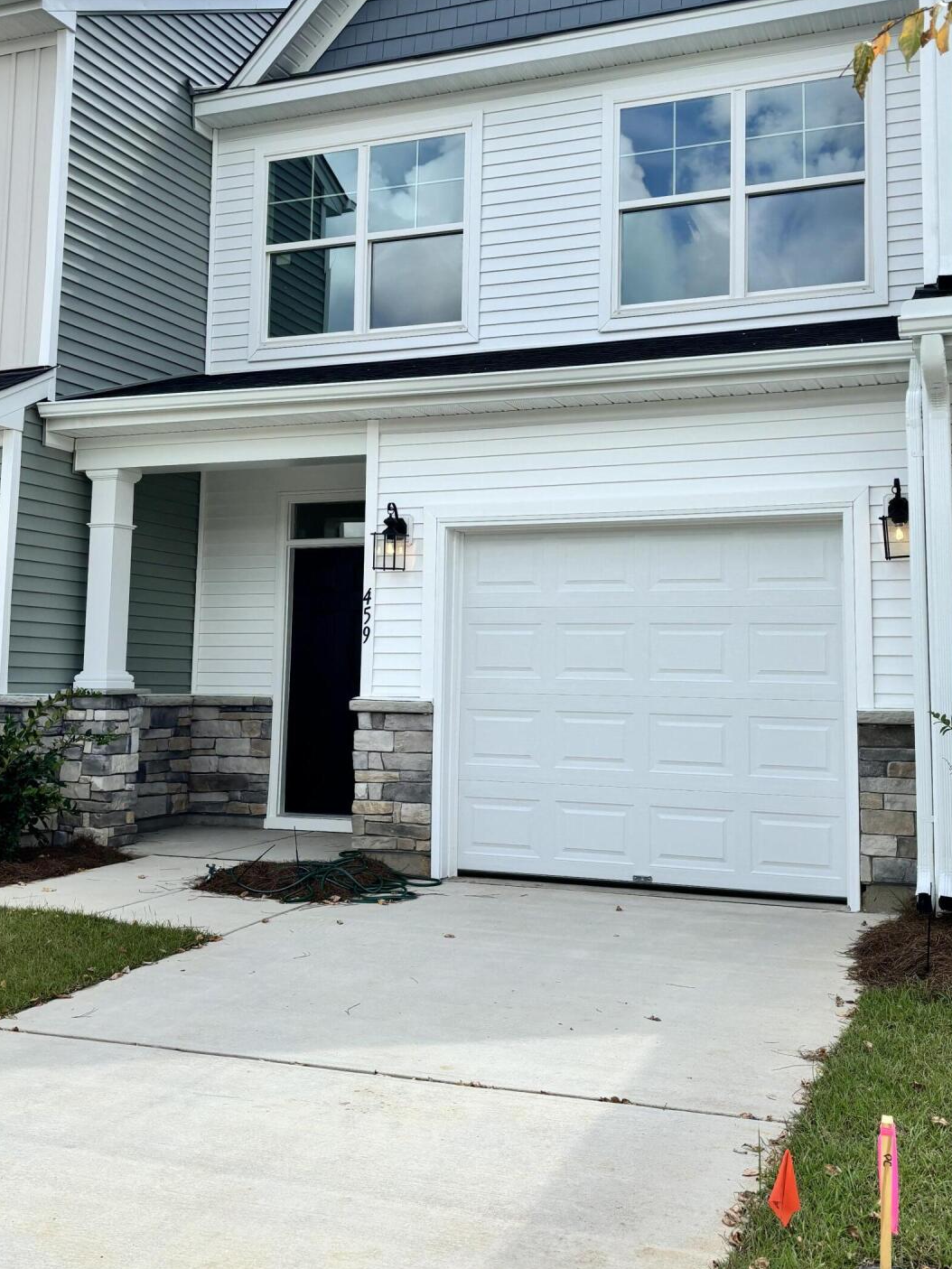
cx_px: 510
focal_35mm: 37
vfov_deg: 49.9
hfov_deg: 38.7
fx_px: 1357
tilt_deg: +5.2
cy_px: 536
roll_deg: -2.2
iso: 50
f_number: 1.6
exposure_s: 1/3413
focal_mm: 5.96
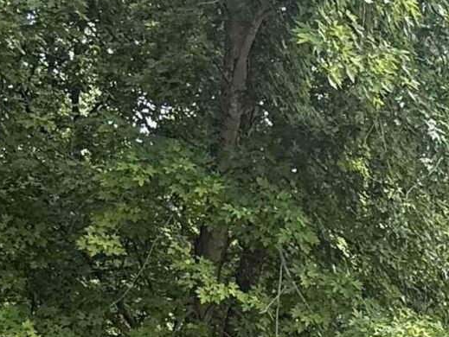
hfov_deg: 27.3
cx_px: 394
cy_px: 470
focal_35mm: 69
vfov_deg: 19.3
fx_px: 896
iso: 64
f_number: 2.2
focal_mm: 2.22
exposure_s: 1/390
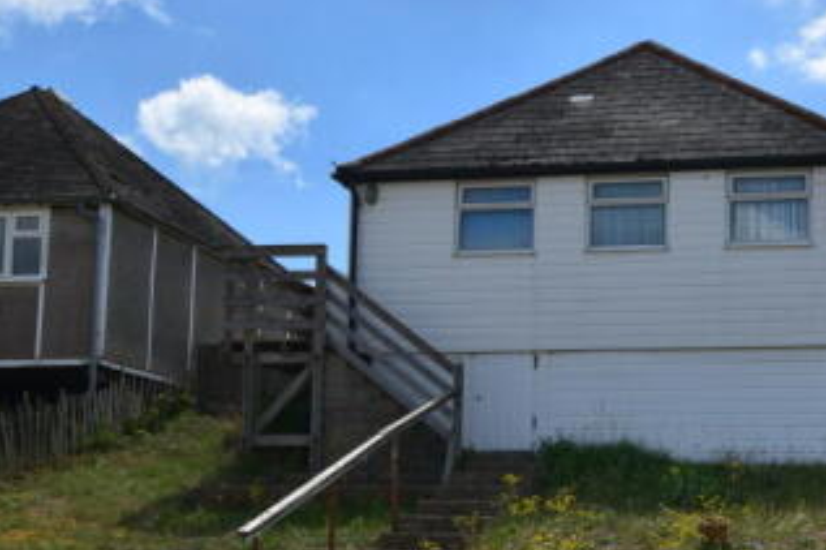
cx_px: 637
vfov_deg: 21.7
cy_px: 398
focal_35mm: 62
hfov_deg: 31.7
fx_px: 1422
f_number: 11
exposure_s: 1/500
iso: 280
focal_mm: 20
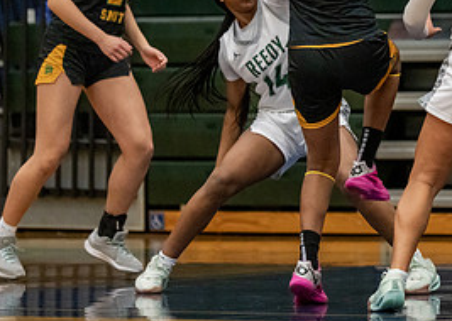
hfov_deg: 4.9
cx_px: 444
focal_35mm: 409
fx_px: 5244
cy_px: -10
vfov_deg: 3.5
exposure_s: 1/1000
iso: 2500
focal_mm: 171
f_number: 2.8
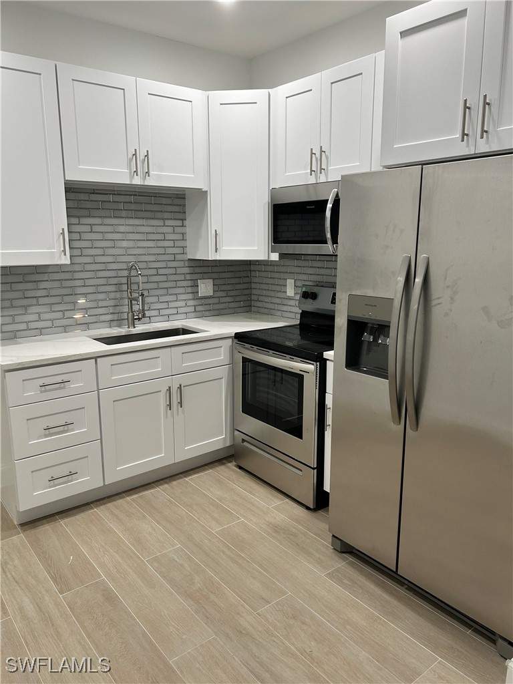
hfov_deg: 53.1
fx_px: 514
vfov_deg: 67.3
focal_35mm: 26
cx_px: 256
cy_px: 342
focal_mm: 5.7
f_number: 1.5
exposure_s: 1/60
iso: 80
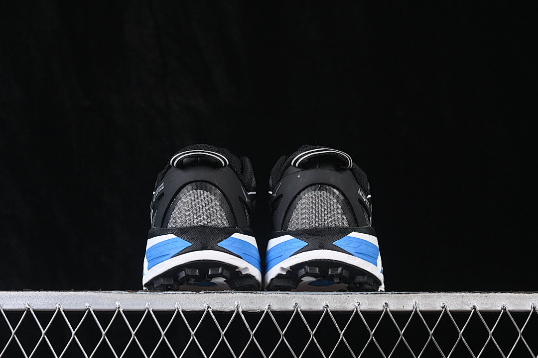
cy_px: 179
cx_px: 269
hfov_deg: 27.0
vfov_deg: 18.2
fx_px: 1121
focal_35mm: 75
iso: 160
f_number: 6.3
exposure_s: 1/60
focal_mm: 50
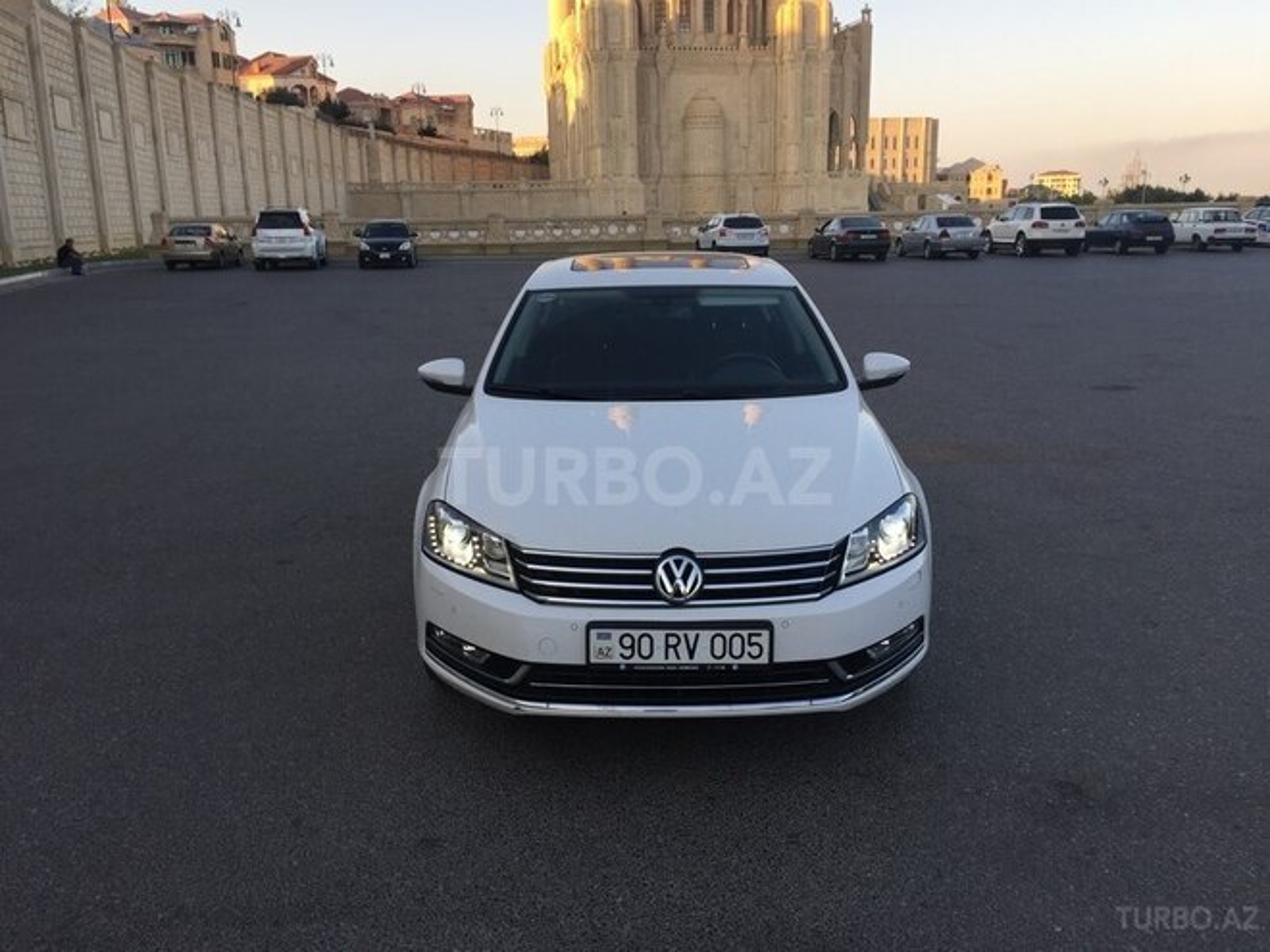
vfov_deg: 48.2
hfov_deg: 61.7
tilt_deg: -13.4
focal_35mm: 29
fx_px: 1064
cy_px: 476
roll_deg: +0.3
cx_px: 635
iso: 32
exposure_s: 1/327
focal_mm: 4.15
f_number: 2.2
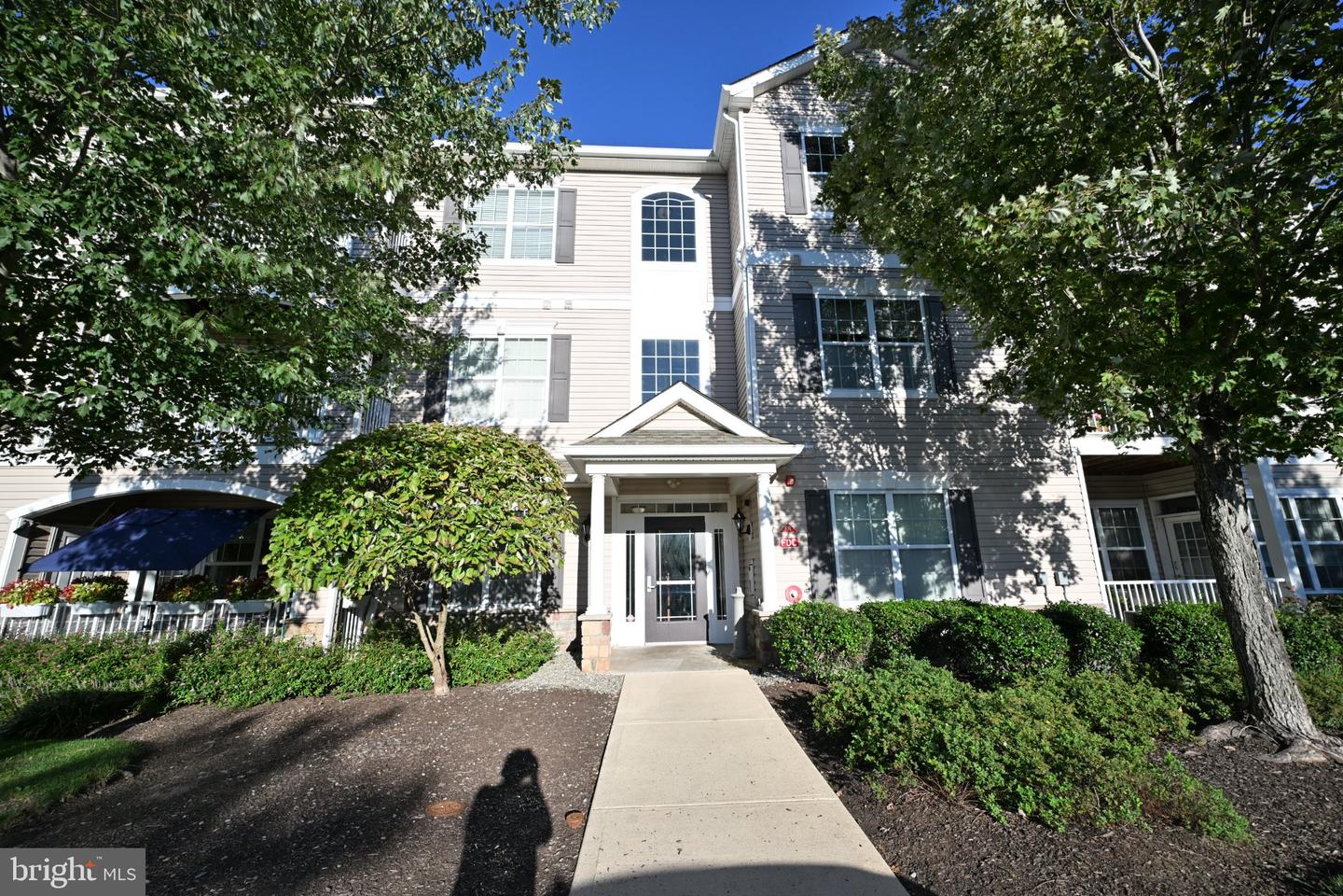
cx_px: 672
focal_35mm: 14
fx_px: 522
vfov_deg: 81.2
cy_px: 448
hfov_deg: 104.3
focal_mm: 14
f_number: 8
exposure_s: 1/640
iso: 400
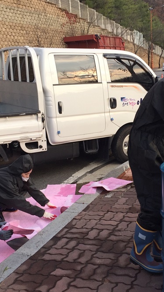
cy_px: 160
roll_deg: -0.6
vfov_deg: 42.9
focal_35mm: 48
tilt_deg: -13.7
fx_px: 371
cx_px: 114
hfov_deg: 24.7
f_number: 2.2
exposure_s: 1/494
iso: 32
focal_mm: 4.15
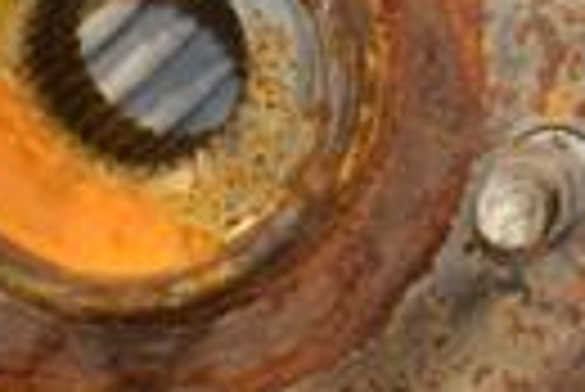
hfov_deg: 3.0
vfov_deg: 2.0
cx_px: 783
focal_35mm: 678
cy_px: 117
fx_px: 11030
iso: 800
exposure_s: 1/100
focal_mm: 98
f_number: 5.6
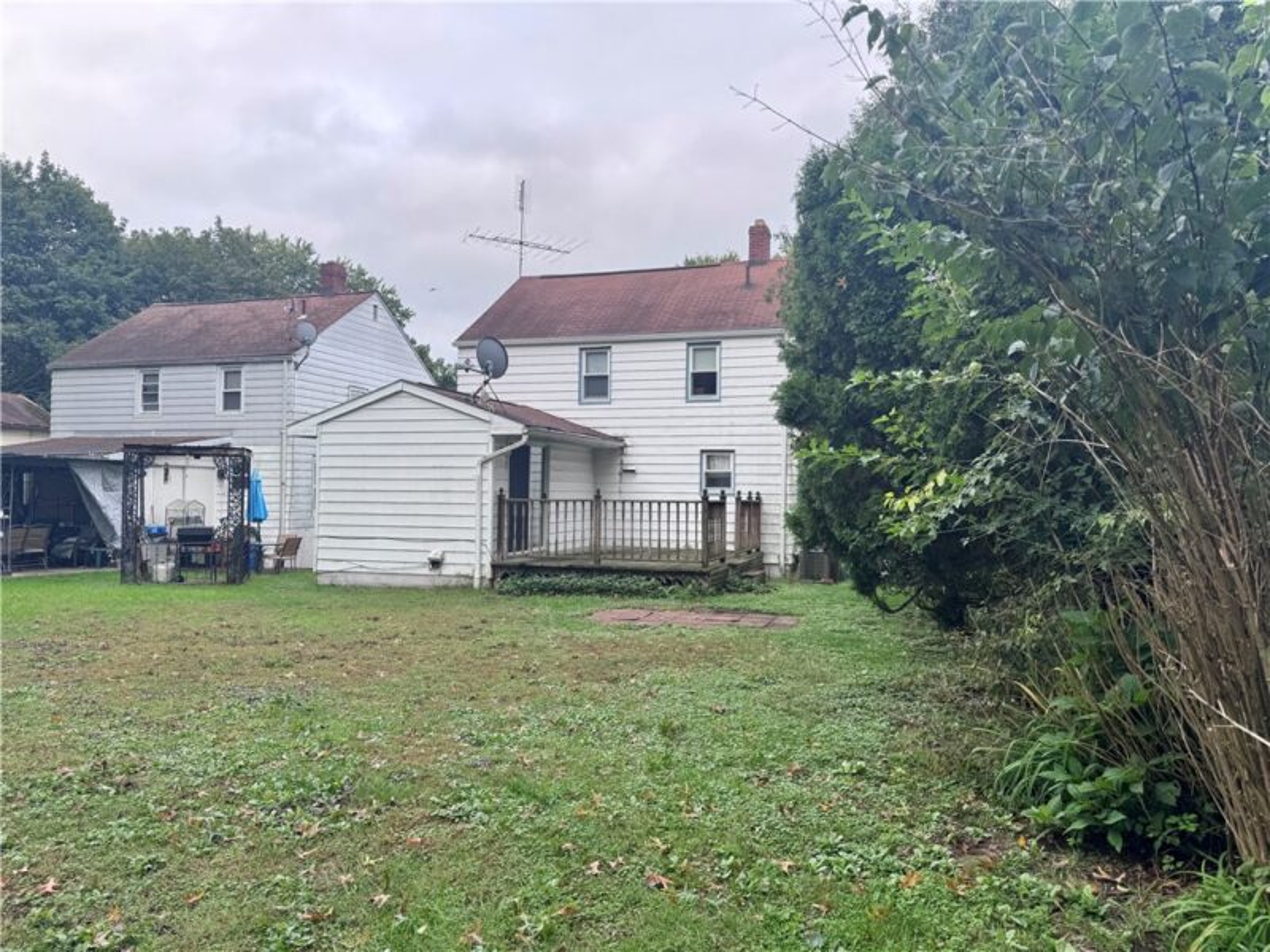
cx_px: 635
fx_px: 881
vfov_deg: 56.8
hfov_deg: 71.6
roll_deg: -0.3
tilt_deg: +1.5
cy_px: 476
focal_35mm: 24
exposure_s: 1/966
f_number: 1.78
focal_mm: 6.76
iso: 80
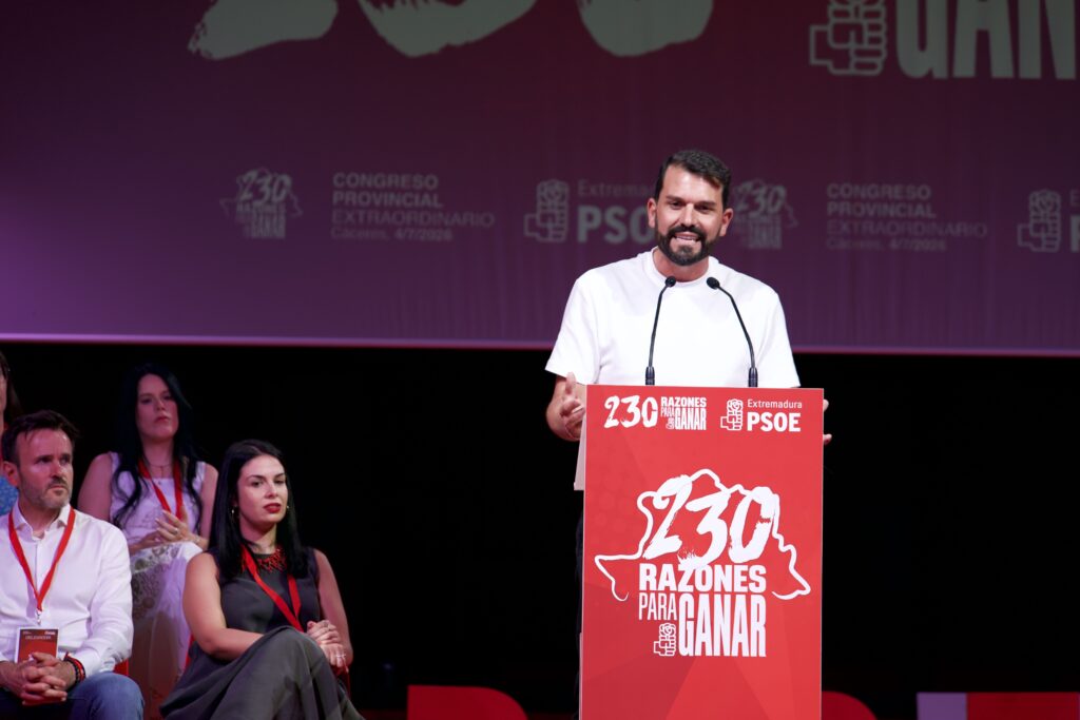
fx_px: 3090
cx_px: 540
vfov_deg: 13.3
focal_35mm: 103
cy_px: 360
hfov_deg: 19.8
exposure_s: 1/125
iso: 250
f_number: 4
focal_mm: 103
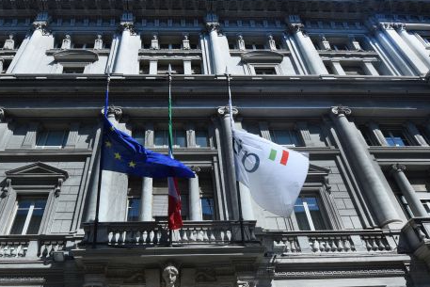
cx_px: 183
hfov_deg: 65.1
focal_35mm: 28
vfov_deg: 46.1
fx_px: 335
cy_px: 176
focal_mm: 16
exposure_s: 1/800
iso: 400
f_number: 11
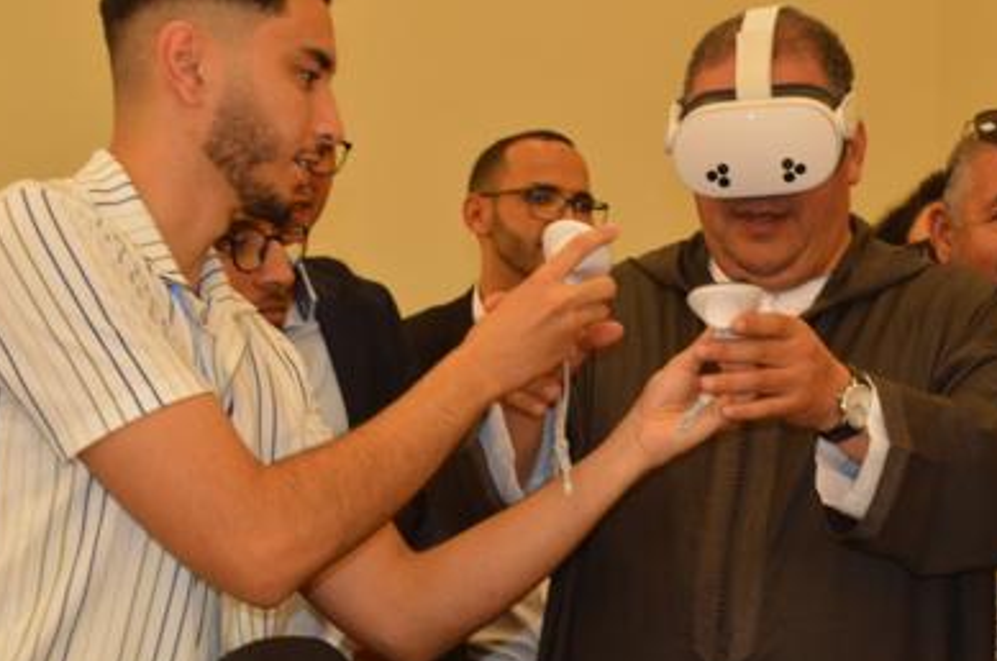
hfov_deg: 24.2
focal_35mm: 84
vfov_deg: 16.2
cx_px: 623
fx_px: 2322
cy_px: 378
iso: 450
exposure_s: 1/60
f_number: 5
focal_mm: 34
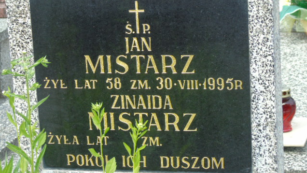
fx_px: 1107
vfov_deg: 8.9
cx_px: 154
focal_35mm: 136
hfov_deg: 15.8
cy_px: 85
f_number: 4.6
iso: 80
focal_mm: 22
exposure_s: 1/100
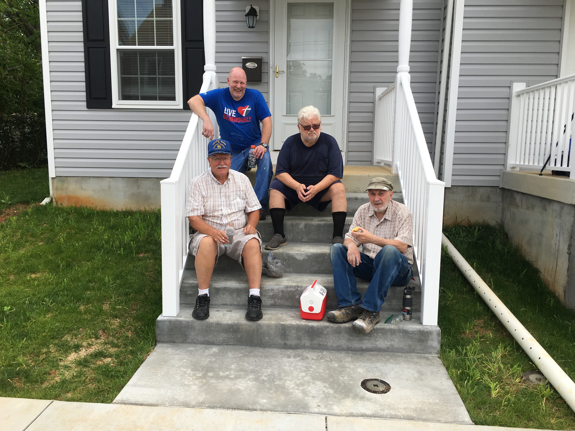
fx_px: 482
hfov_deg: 61.7
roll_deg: -1.3
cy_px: 216
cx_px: 288
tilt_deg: -7.0
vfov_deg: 48.2
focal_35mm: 29
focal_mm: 4.15
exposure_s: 1/827
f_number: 2.2
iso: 25
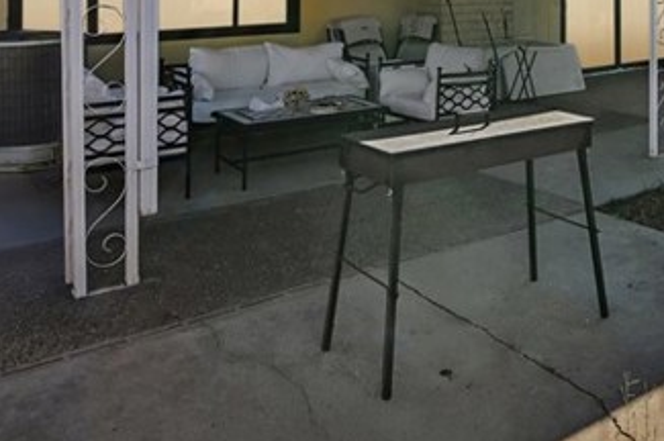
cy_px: -33
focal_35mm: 41
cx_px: 505
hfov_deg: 45.7
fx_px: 755
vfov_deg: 29.6
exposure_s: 1/30
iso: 250
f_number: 22
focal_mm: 13
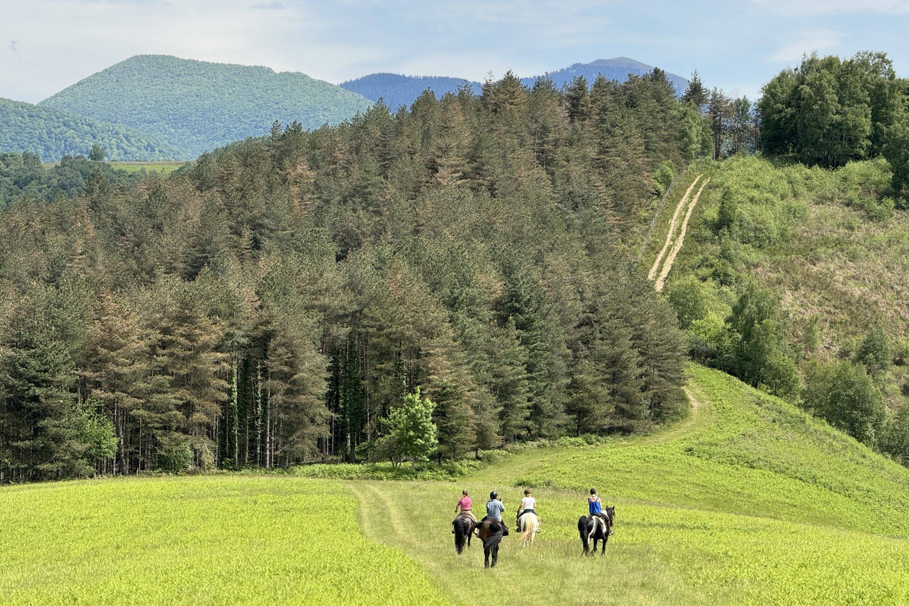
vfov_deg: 11.0
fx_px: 3156
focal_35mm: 125
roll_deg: -1.9
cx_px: 454
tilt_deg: +0.7
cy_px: 274
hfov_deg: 16.4
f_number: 2.8
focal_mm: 15.66
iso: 50
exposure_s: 1/951
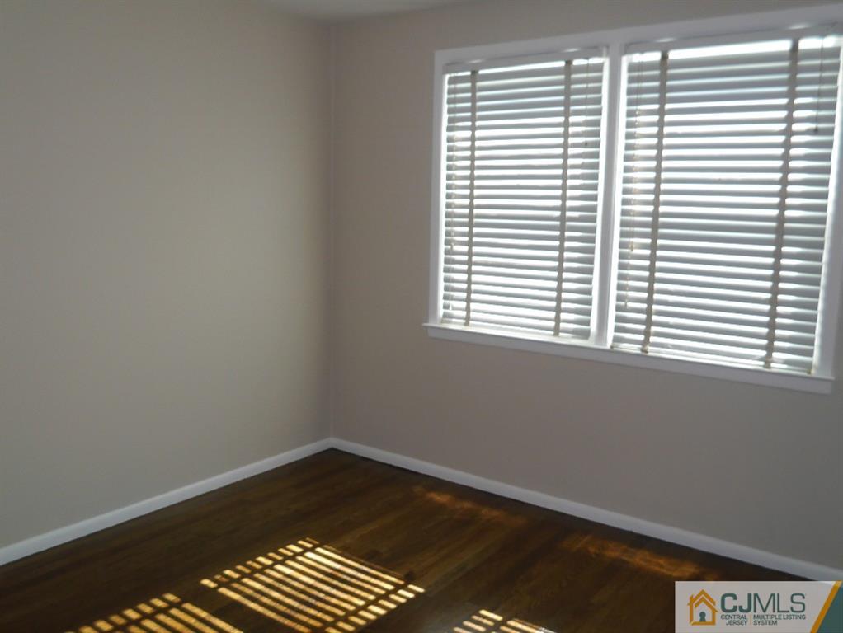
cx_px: 422
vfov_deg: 36.0
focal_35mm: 40
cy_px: 316
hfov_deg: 46.8
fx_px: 975
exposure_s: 1/125
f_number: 4.5
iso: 640
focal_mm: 20
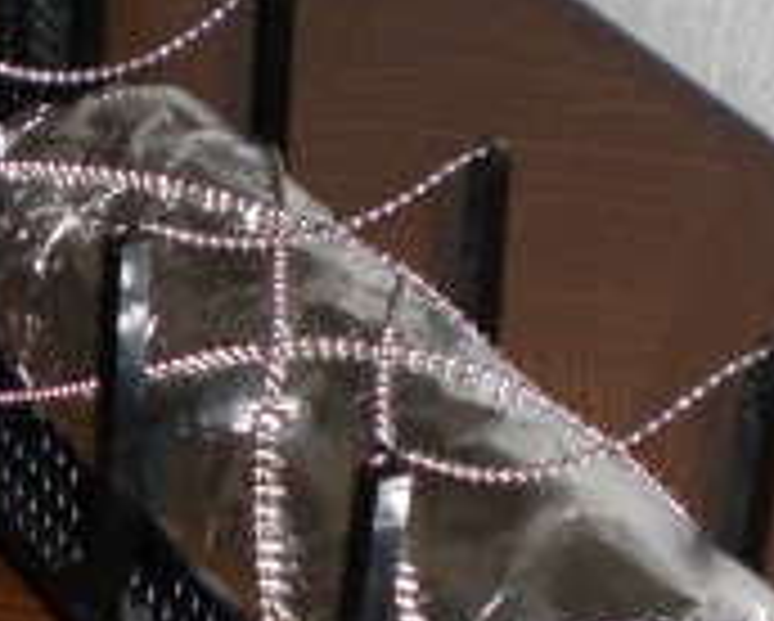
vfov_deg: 11.2
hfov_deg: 13.8
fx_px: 3165
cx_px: 94
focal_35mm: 138
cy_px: 531
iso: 200
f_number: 3.1
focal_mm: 6.3
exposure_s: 1/60
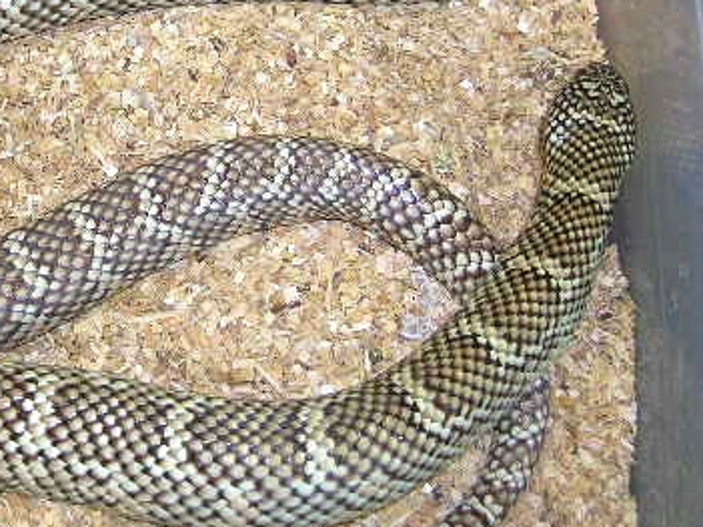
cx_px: 166
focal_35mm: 62
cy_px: 124
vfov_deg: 23.4
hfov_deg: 30.6
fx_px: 1259
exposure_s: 1/60.1
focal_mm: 5.7
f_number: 2.9
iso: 50
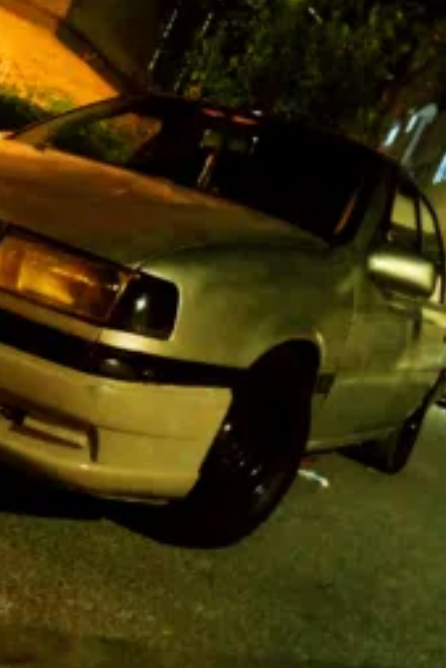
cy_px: 367
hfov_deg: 28.5
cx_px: 74
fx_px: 854
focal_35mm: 46
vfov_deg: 42.7
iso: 2501
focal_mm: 3.43
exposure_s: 1/11.1
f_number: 2.2
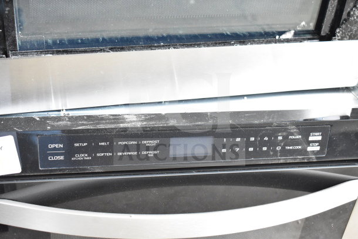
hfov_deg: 38.9
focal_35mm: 51
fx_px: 507
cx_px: 179
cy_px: 120
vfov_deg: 26.5
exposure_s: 1/160
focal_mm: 34
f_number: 6.3
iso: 6400
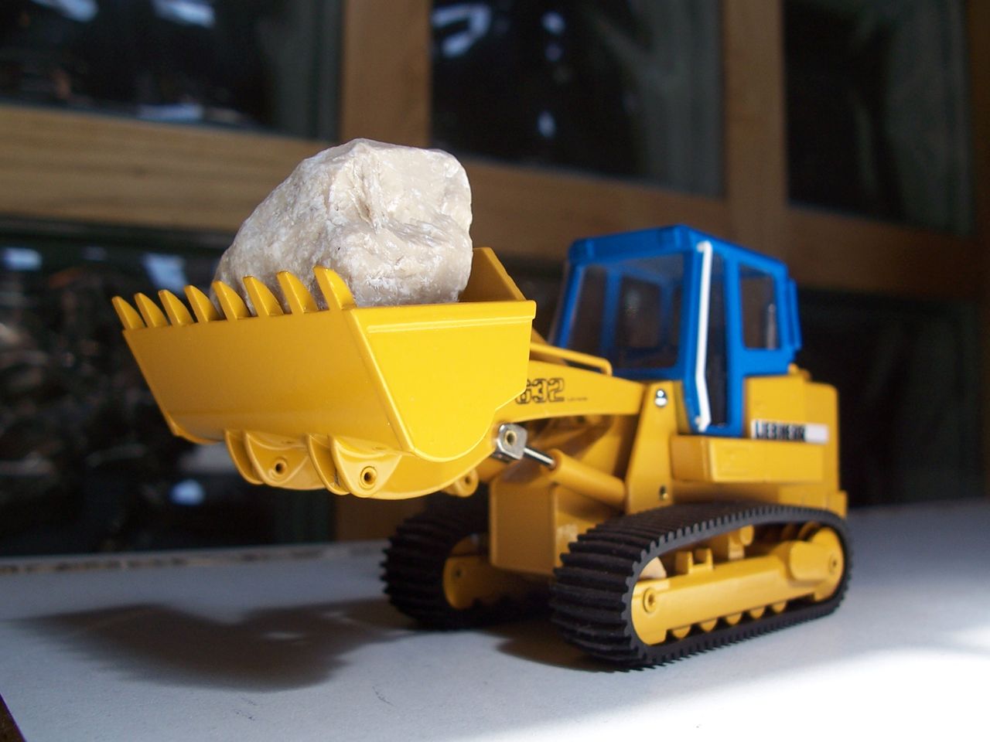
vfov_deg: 40.7
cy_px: 371
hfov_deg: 52.6
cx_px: 495
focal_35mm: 35
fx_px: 1001
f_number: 2.8
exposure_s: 1/180
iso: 80
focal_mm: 6
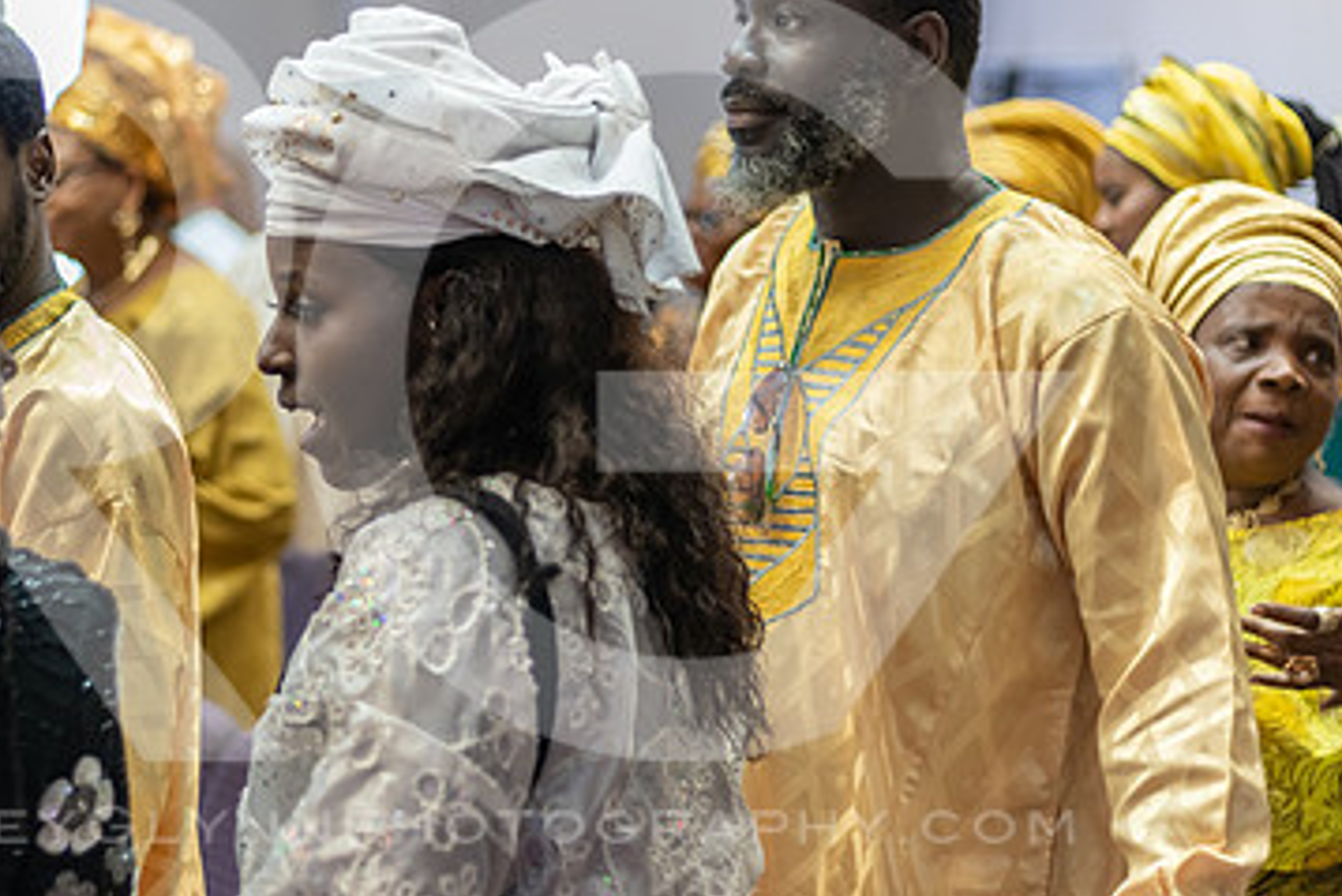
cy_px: 392
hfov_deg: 24.0
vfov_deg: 16.3
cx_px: 424
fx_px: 3132
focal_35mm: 84
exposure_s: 1/100
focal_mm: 50
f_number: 1.8
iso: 640
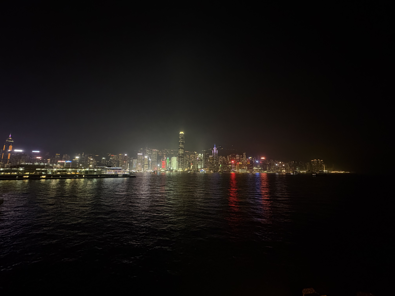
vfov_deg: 85.7
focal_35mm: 14
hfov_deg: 102.1
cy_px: 148
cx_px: 198
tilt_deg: +8.6
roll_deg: -0.1
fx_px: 160
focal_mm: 2.22
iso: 1600
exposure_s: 1/20
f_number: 2.2
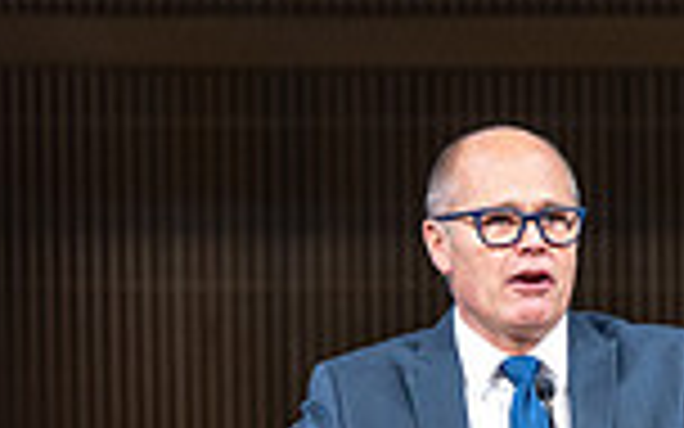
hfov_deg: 3.8
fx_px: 10383
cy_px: 552
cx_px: 261
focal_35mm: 557
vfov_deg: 2.4
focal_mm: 140
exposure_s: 1/160
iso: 500
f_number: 2.8
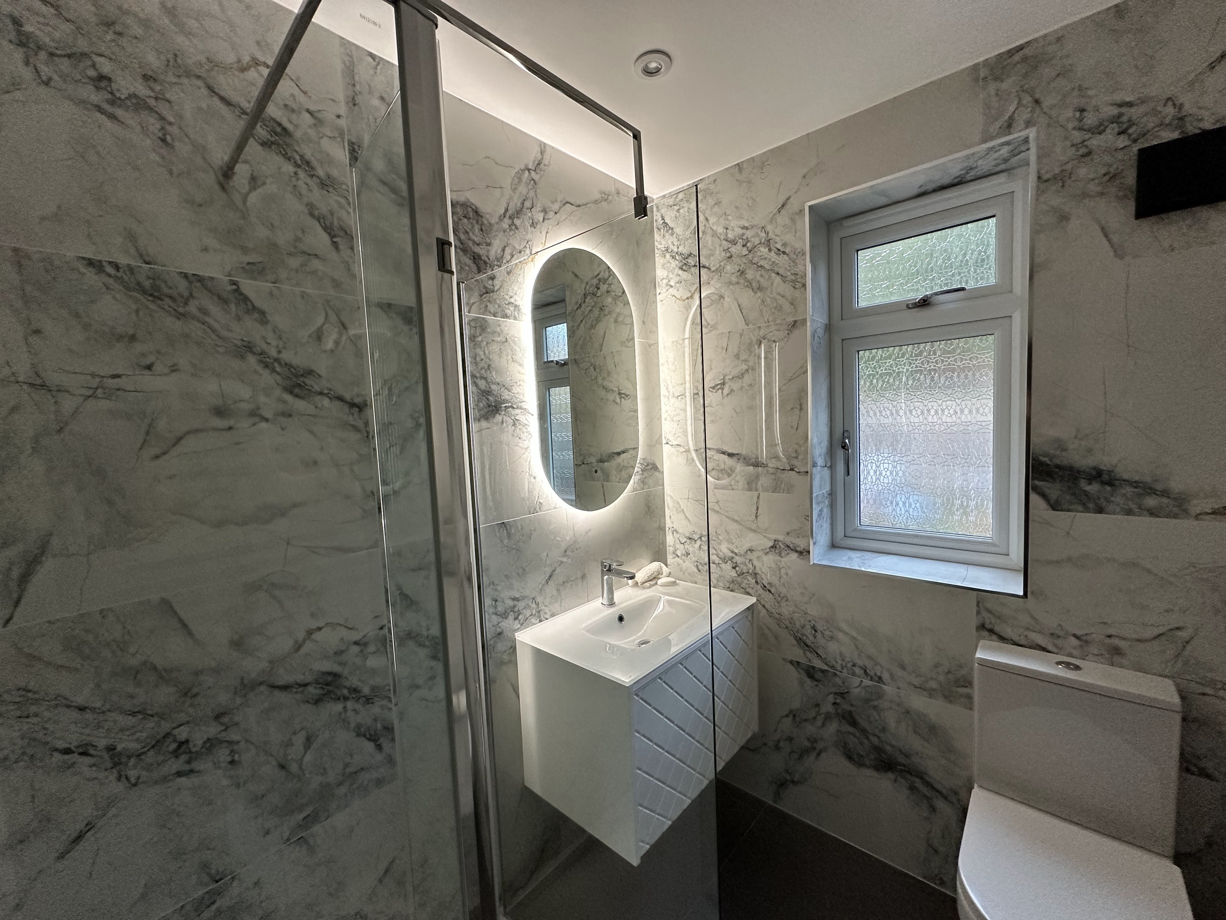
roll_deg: +2.1
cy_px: 460
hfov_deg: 102.1
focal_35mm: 14
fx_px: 496
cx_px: 613
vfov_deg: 85.7
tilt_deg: -5.6
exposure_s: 1/100
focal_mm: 2.22
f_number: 2.2
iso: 250
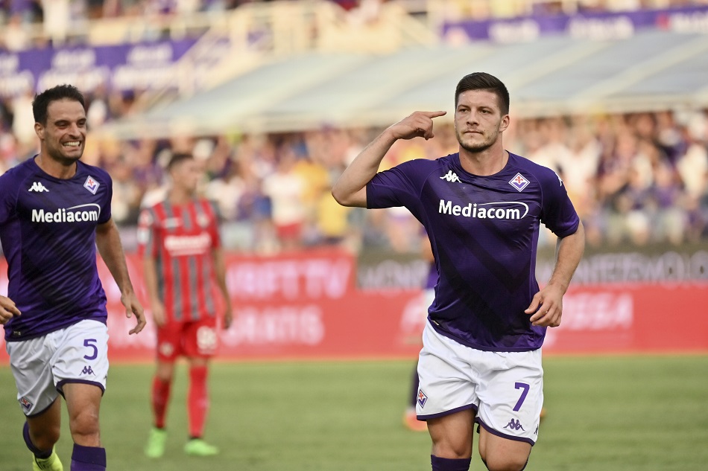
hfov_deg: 7.1
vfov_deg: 4.7
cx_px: 354
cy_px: 236
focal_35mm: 290
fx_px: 5702
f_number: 4
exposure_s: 1/6400
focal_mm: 290
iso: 1600
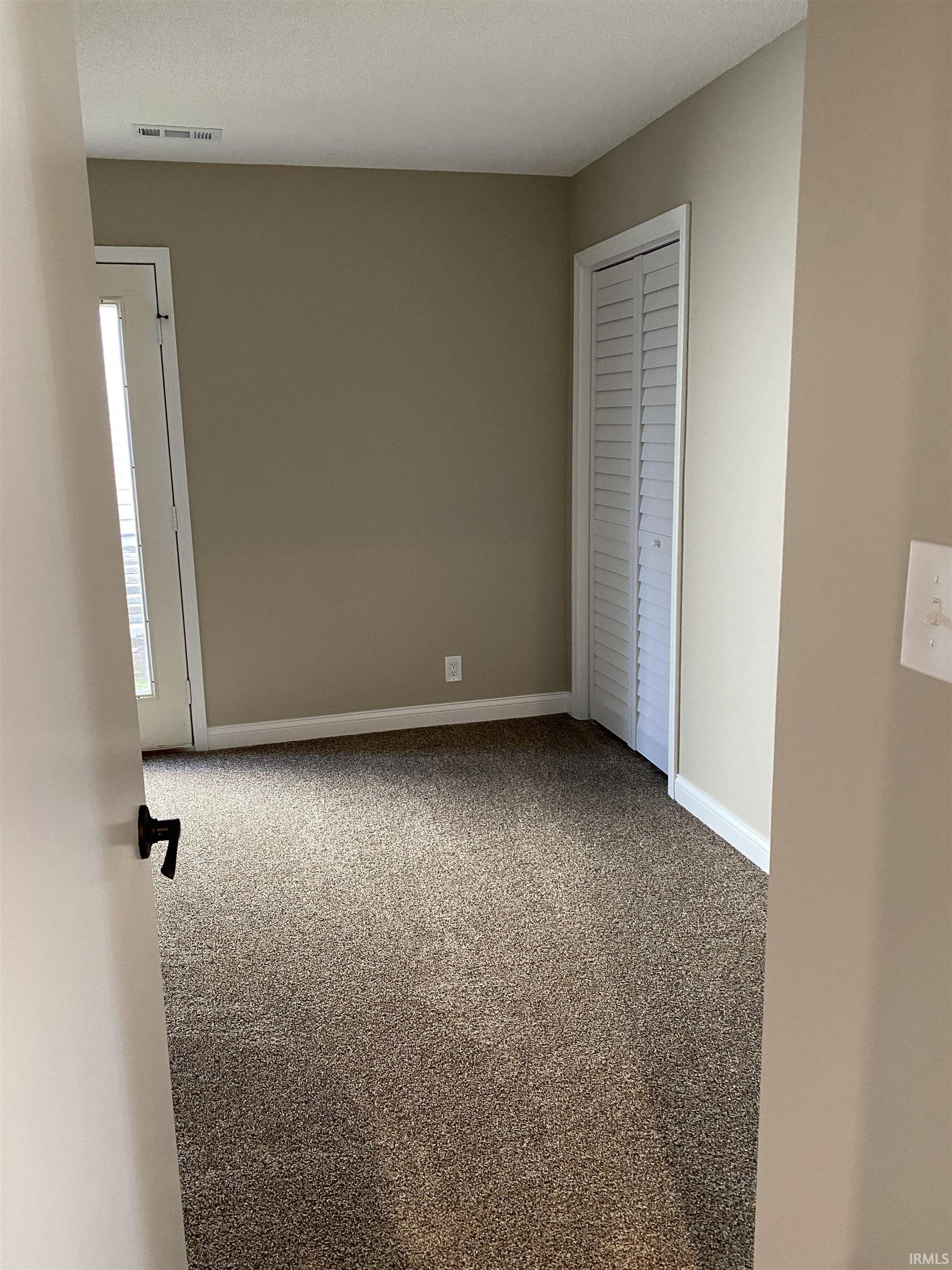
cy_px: 635
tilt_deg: -10.4
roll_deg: +1.2
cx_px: 476
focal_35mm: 26
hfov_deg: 53.1
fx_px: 953
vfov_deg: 67.3
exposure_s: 1/60
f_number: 1.8
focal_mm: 4.25
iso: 320
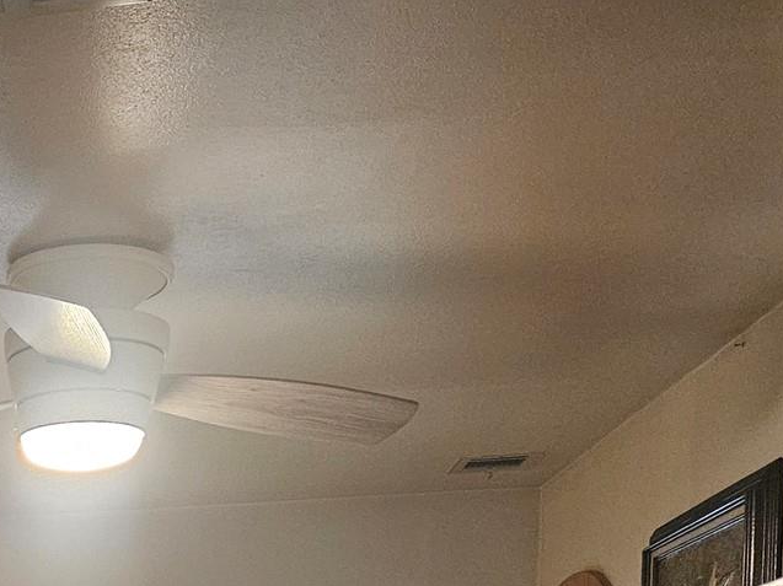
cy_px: 923
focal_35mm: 74
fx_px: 1673
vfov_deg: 17.5
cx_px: -284
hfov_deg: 22.9
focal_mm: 5.4
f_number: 1.8
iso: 640
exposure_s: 1/120
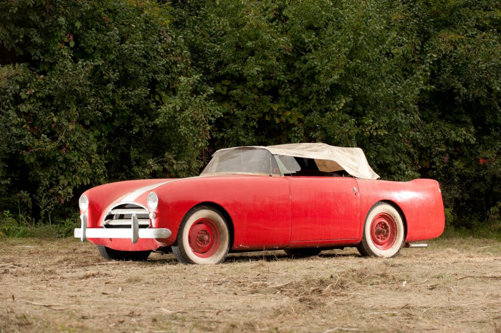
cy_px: 166
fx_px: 1614
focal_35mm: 116
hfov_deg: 17.6
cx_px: 250
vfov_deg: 11.8
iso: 200
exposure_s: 1/125
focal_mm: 116
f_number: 6.3
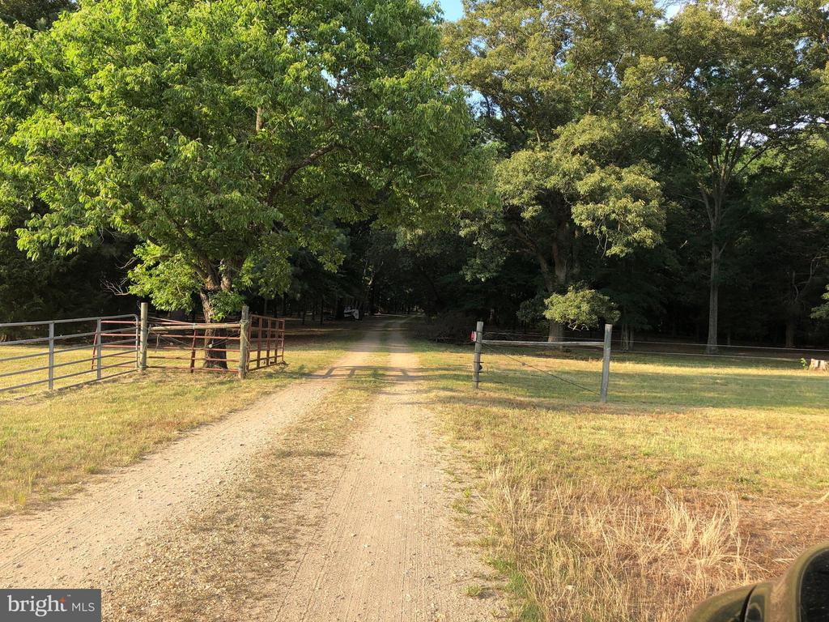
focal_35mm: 28
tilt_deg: -1.6
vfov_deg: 49.7
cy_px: 311
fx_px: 671
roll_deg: -2.8
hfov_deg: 63.4
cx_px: 414
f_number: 1.8
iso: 20
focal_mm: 3.99
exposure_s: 1/510
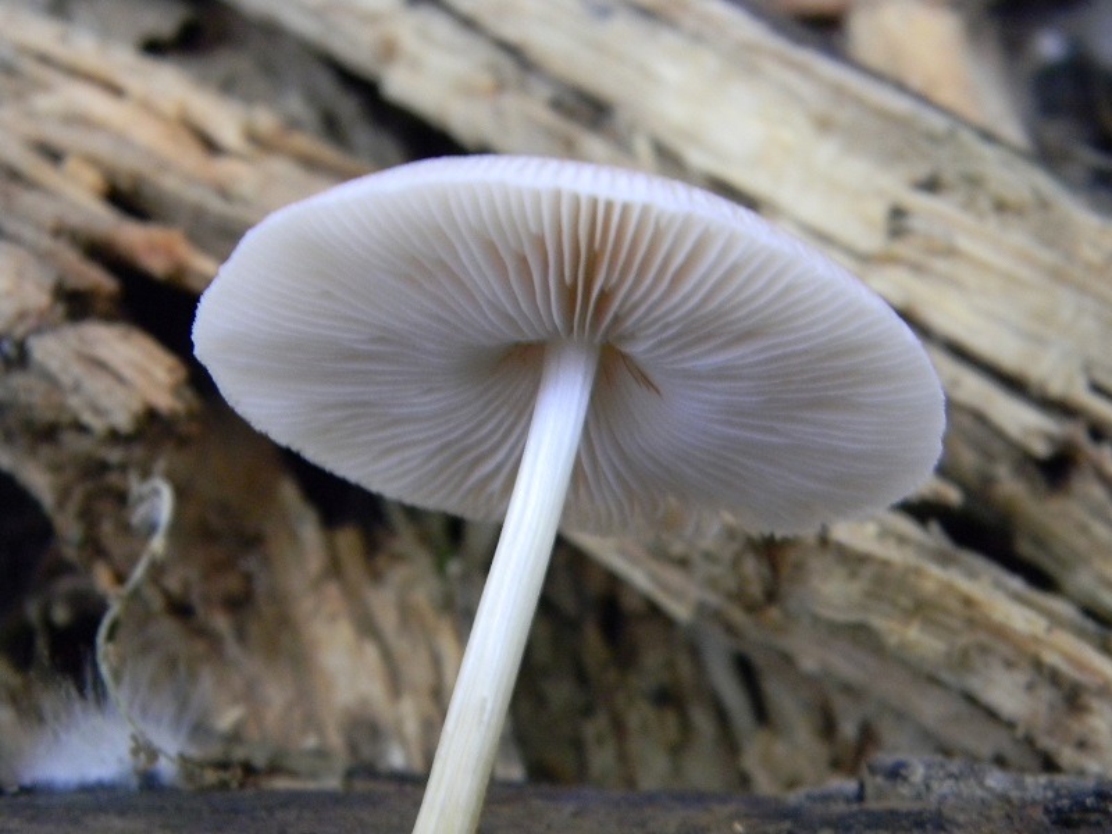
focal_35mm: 83
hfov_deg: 23.6
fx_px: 2666
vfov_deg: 17.8
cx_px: 556
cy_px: 417
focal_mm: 15.1
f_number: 4.5
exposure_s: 1/27
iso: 400
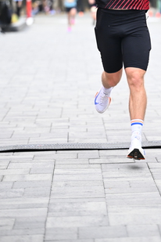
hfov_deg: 7.0
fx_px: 1315
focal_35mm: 196
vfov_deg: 10.5
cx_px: 135
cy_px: 41
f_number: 2.8
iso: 1600
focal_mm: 110
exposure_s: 1/1250
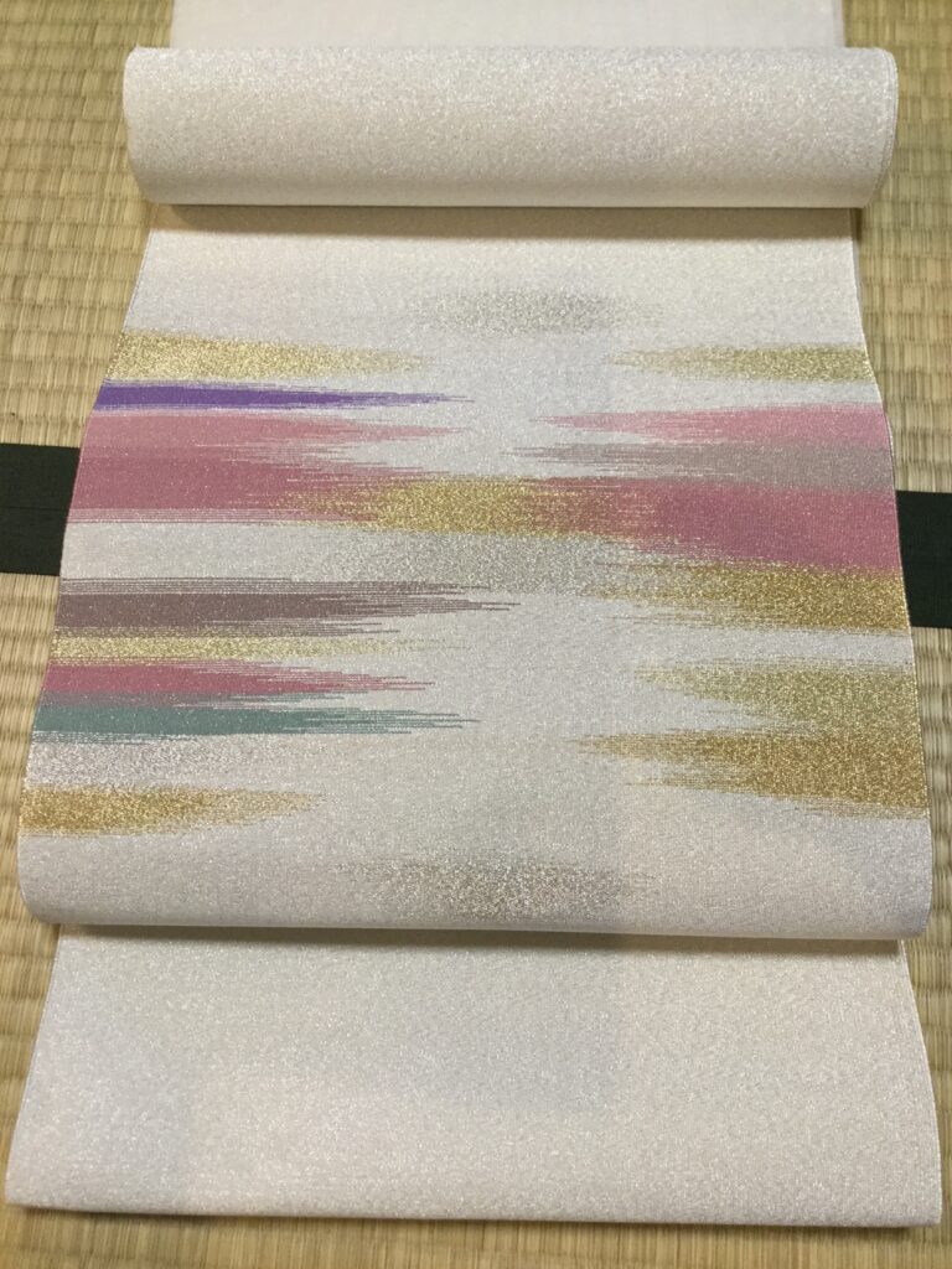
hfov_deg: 45.4
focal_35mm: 31
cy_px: 634
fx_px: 1137
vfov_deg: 58.4
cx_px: 476
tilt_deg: -72.4
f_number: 2.4
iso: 100
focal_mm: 3.3
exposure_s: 1/30
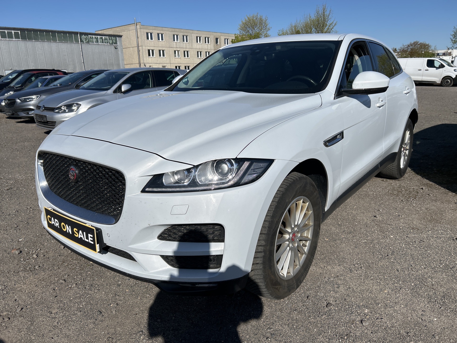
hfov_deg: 67.3
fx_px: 343
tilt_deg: -13.9
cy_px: 172
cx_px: 228
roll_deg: +2.4
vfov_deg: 53.1
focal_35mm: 26
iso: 50
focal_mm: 5.7
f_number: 1.5
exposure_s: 1/9434
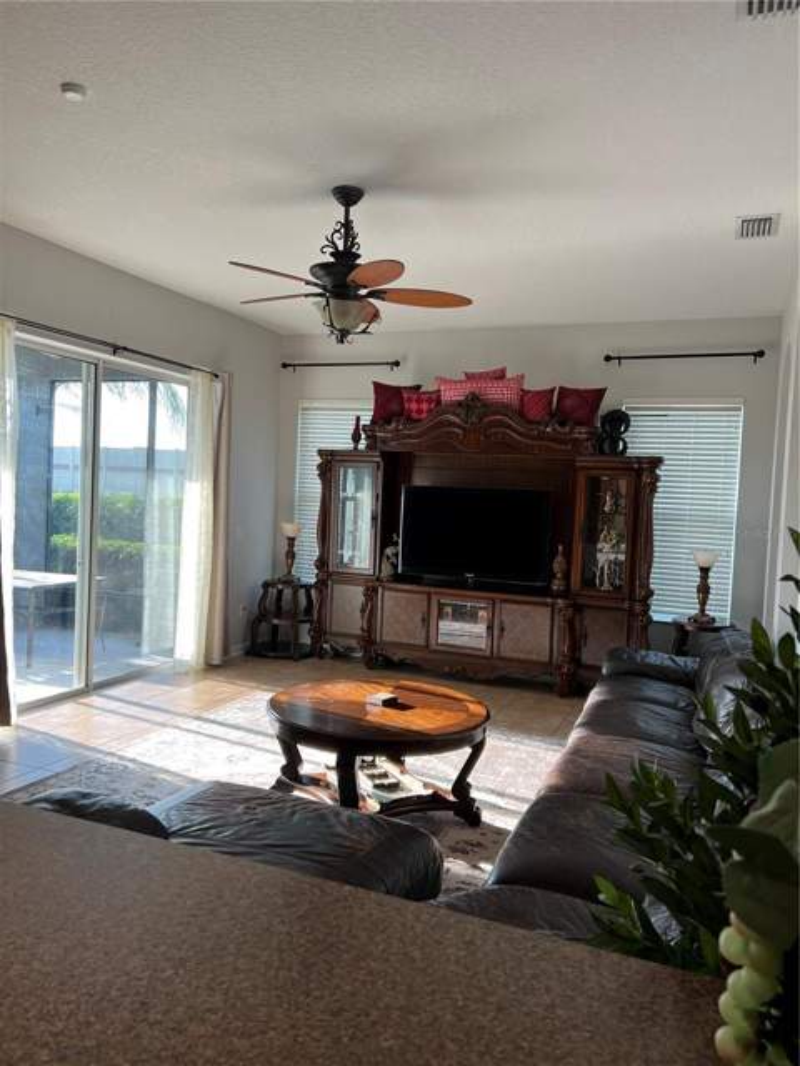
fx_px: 801
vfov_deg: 67.3
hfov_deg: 53.1
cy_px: 533
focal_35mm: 26
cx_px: 400
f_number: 1.5
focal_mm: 5.7
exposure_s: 1/120
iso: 50
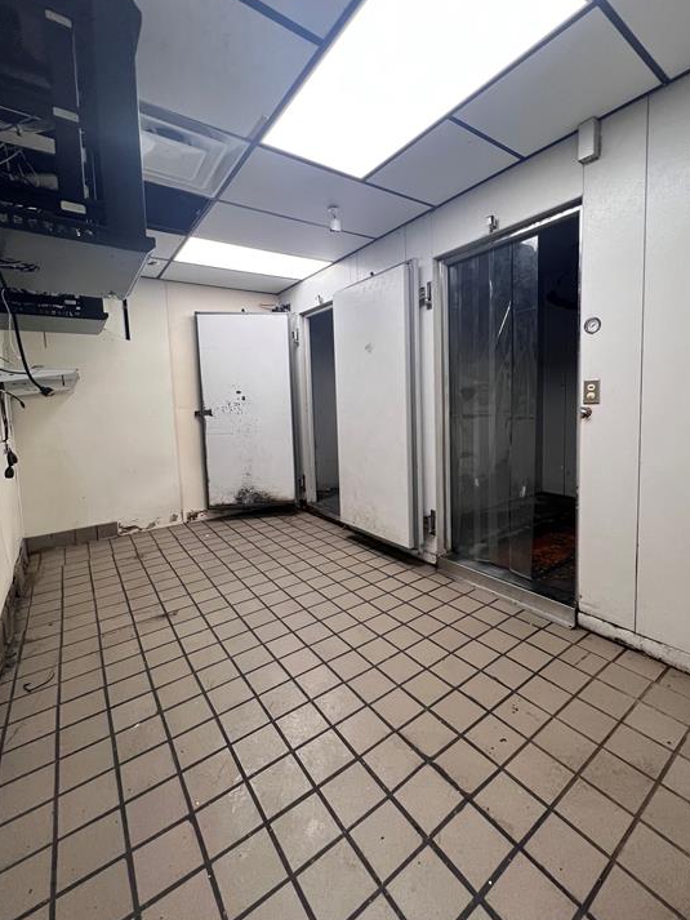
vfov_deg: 102.0
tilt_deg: -5.7
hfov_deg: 85.6
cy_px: 435
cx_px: 365
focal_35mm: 14
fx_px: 372
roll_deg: +0.9
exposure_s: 1/120
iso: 125
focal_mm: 1.57
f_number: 1.8
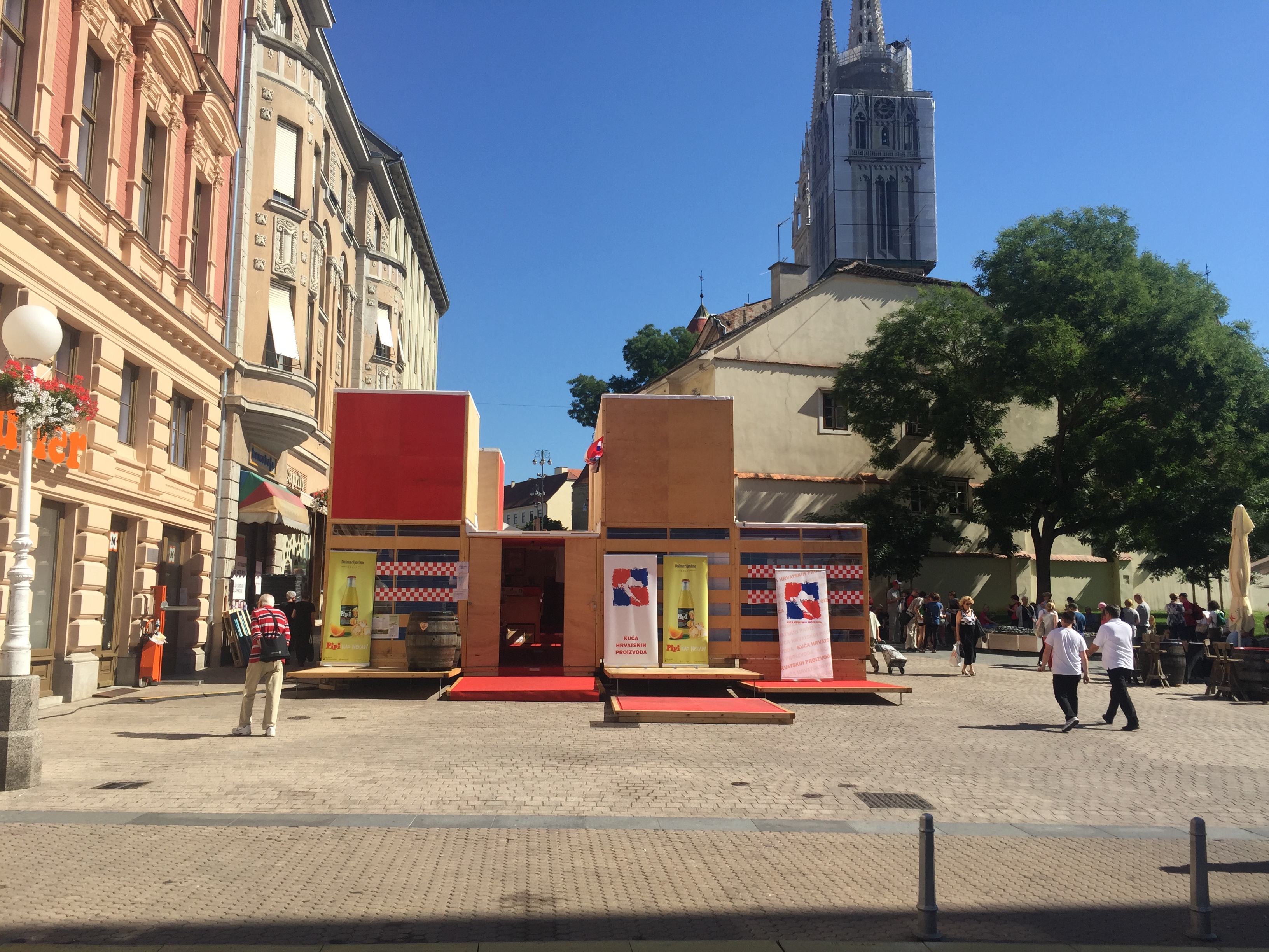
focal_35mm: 29
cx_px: 634
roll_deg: -1.6
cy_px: 476
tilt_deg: +7.9
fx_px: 1063
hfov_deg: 61.7
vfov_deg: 48.2
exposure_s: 1/1799
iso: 32
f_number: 2.2
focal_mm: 4.15
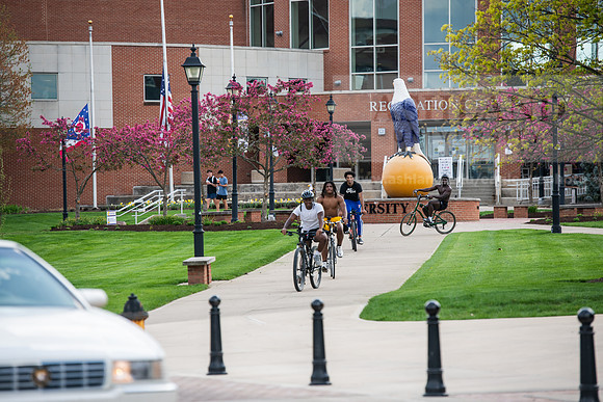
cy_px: 201
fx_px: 3016
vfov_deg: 7.6
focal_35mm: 180
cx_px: 302
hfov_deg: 11.4
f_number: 4
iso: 200
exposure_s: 1/640
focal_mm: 180
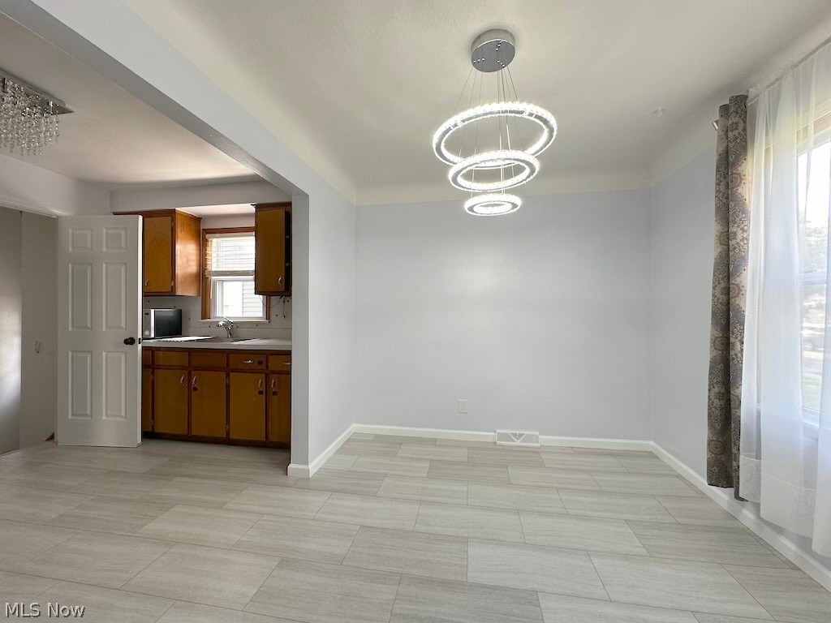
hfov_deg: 102.1
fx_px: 336
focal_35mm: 14
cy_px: 312
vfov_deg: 85.7
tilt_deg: +0.1
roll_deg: -0.5
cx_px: 416
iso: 100
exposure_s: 1/120
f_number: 2.2
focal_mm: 2.22
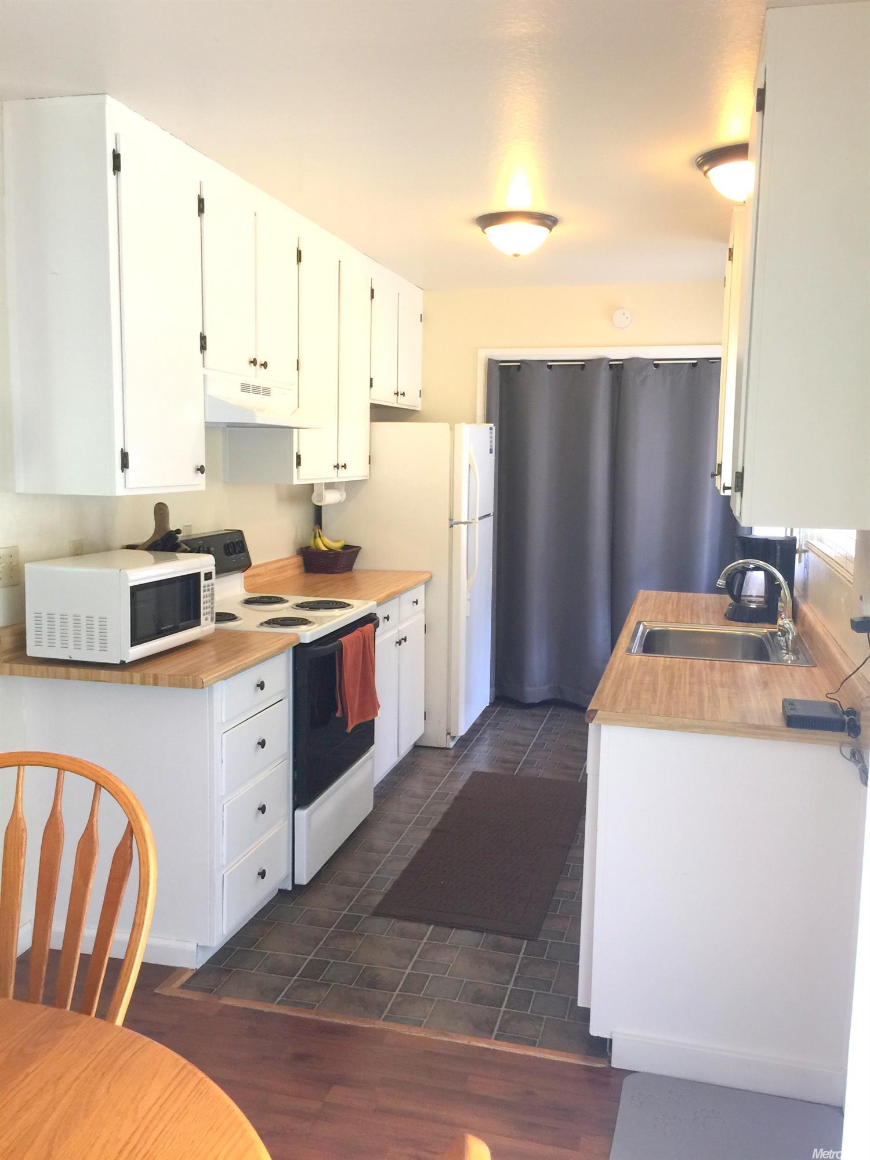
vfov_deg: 61.7
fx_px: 972
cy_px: 580
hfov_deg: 48.2
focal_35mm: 29
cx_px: 435
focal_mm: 4.15
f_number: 2.2
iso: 32
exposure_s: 1/15
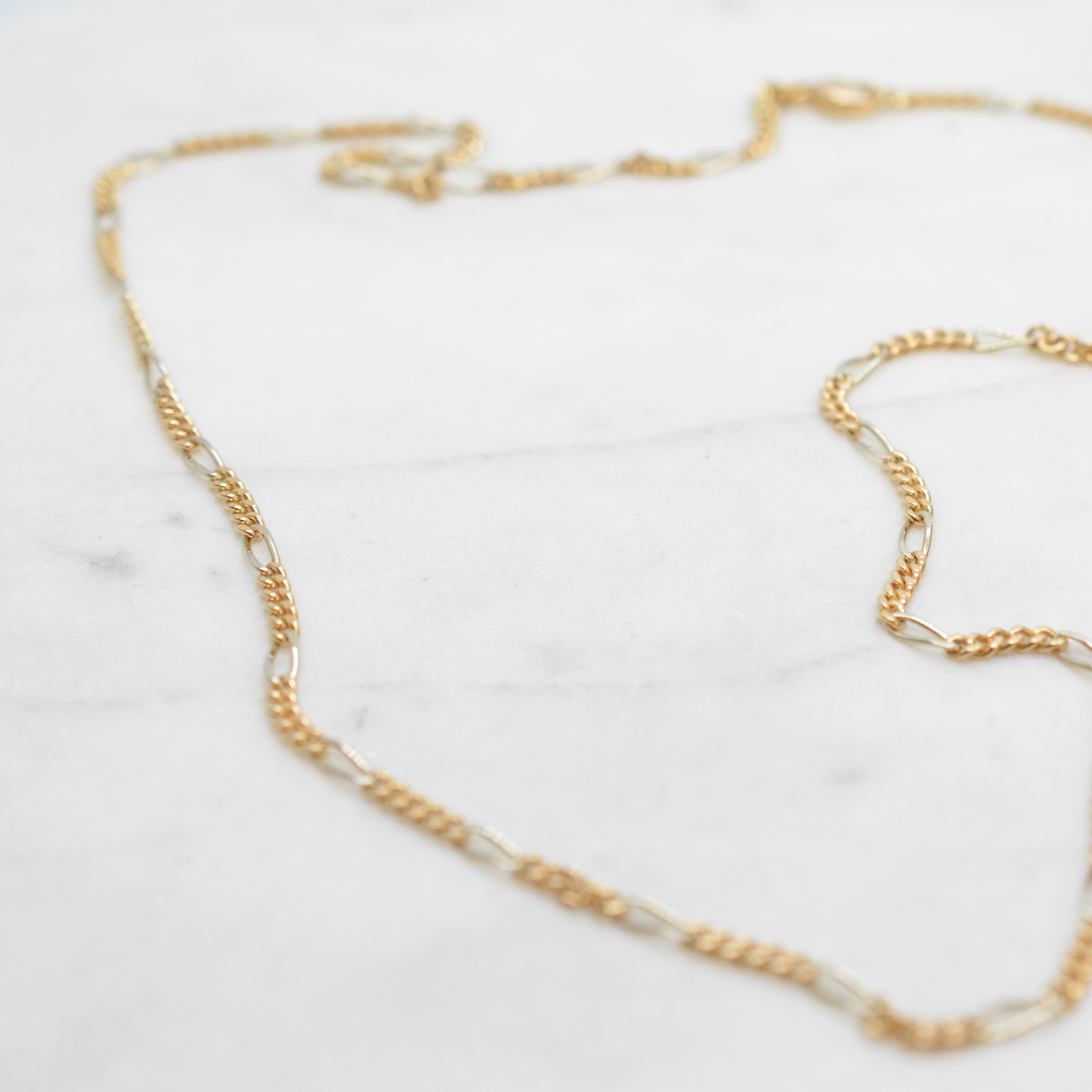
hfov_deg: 22.3
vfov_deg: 22.5
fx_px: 2748
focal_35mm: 77
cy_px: 545
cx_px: 797
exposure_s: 1/1000
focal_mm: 40
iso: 3200
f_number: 5.6
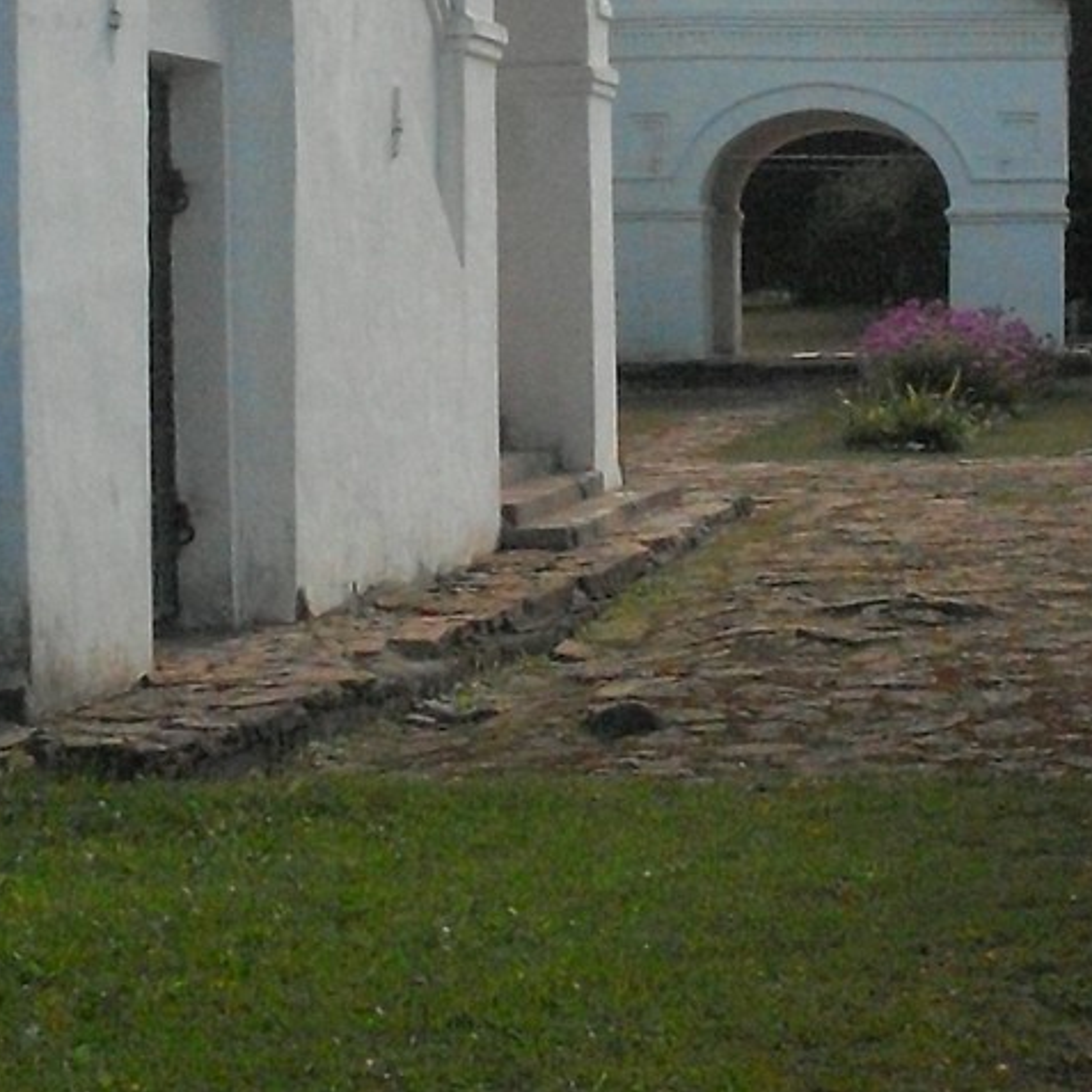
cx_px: 651
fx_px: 3605
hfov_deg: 17.2
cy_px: 54
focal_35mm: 101
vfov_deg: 16.9
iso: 400
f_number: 8.4
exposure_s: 1/500
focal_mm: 6.3
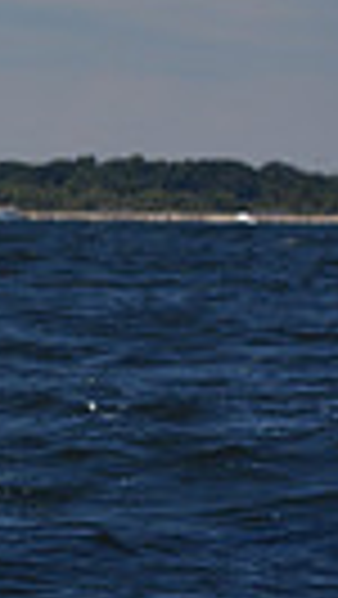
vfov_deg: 3.8
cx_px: -928
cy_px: 124
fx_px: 9081
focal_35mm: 571
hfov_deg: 2.1
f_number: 5.6
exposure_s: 1/1000
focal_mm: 125
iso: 200
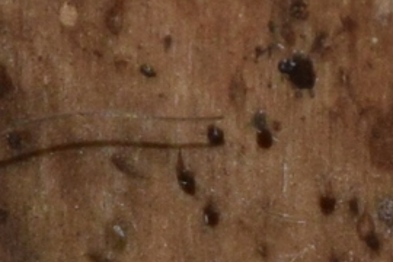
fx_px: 8132
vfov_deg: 1.8
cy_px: 416
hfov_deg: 2.8
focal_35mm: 745
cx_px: -20
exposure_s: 1/60
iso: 320
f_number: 5.6
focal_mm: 140
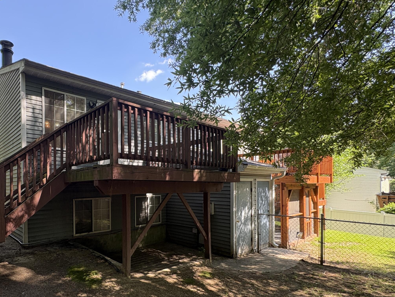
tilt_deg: +0.5
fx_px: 240
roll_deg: +1.9
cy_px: 188
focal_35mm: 21
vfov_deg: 62.4
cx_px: 119
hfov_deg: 75.4
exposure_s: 1/135
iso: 125
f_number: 2.2
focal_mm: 2.22
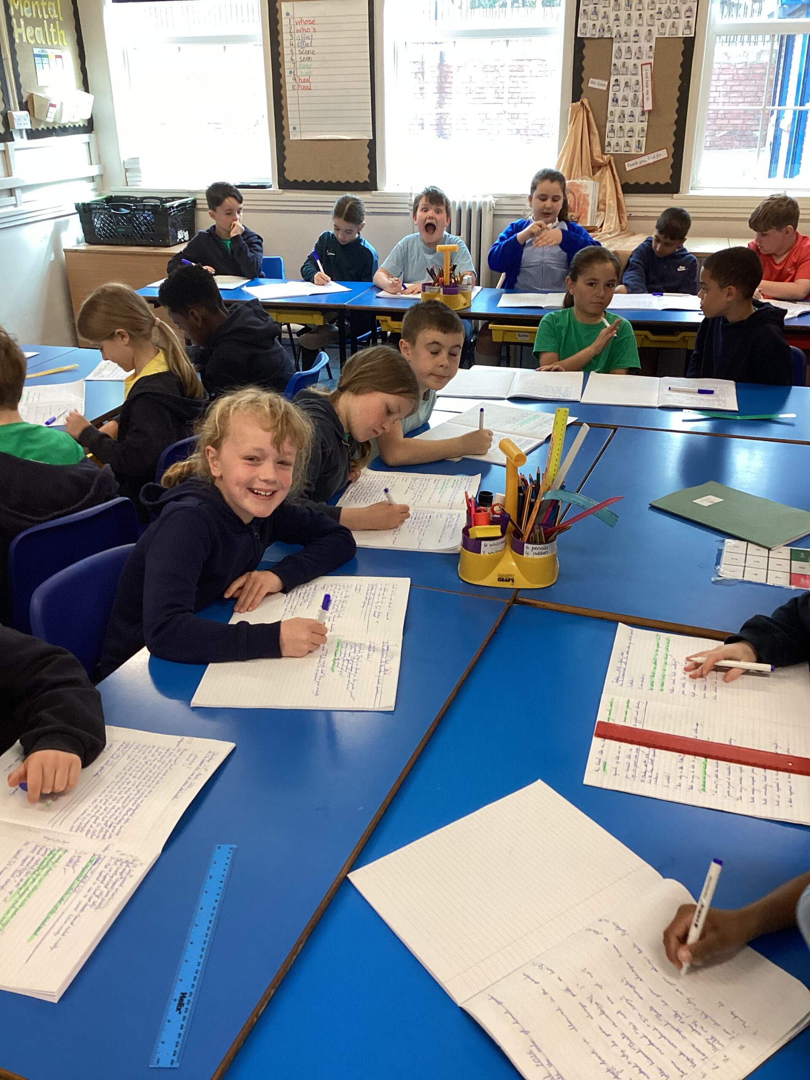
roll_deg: +1.7
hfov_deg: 45.4
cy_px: 540
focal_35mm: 31
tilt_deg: -26.3
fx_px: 967
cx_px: 405
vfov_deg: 58.4
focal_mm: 3.3
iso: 100
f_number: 2.4
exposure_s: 1/50
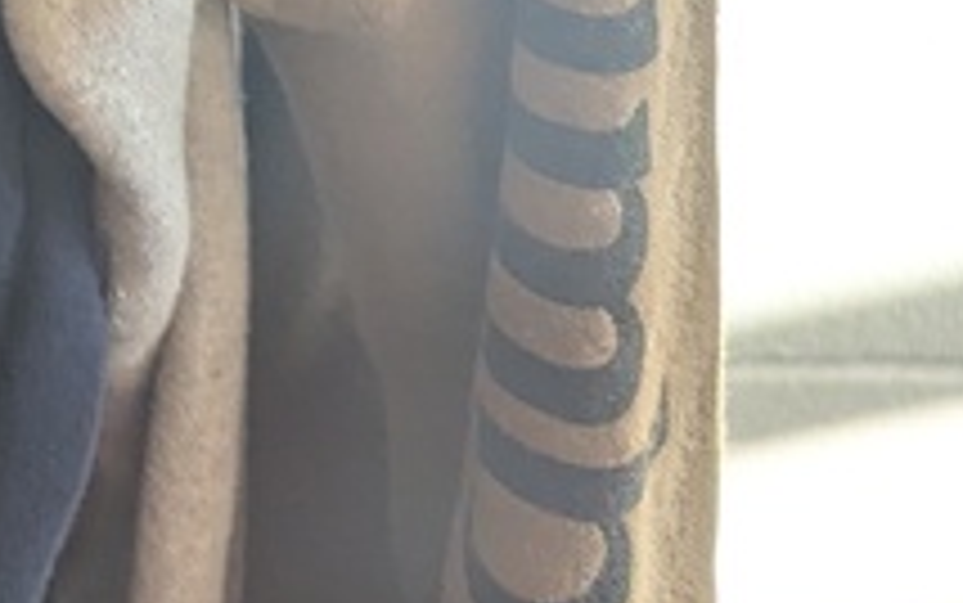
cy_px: -1215
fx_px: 3204
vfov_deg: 8.8
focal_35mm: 122
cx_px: -758
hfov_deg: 14.9
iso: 323
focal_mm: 6.81
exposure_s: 1/490
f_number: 1.85
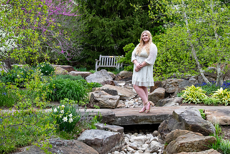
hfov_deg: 27.0
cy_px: 77
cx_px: 115
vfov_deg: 18.2
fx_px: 479
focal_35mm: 75
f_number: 4
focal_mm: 50
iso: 250
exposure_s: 1/400
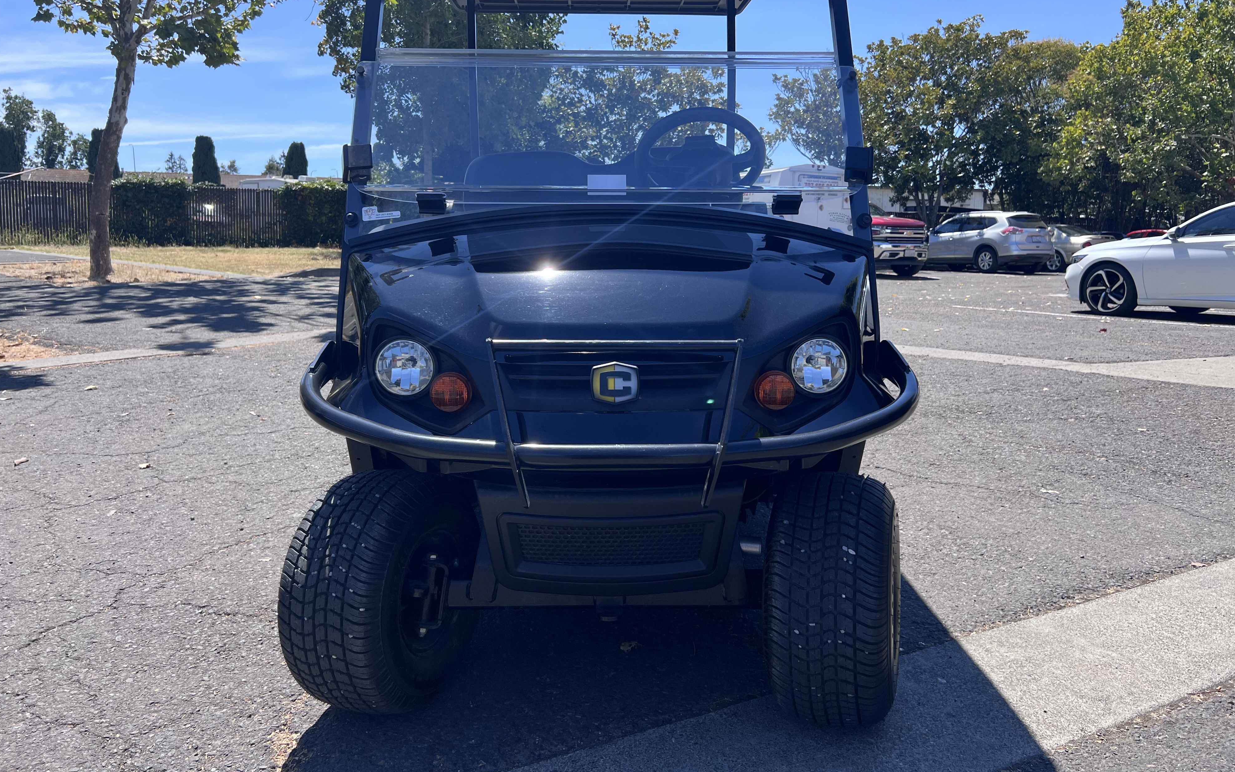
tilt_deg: -6.3
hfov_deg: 66.5
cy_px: 338
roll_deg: -0.4
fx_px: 942
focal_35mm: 28
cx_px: 623
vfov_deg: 44.4
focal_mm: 5.7
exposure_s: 1/2123
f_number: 1.5
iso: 50
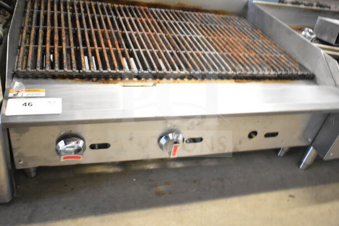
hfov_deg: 57.2
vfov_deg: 40.0
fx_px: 311
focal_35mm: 33
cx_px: 170
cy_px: 113
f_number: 3.8
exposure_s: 1/30
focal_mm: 22
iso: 2500
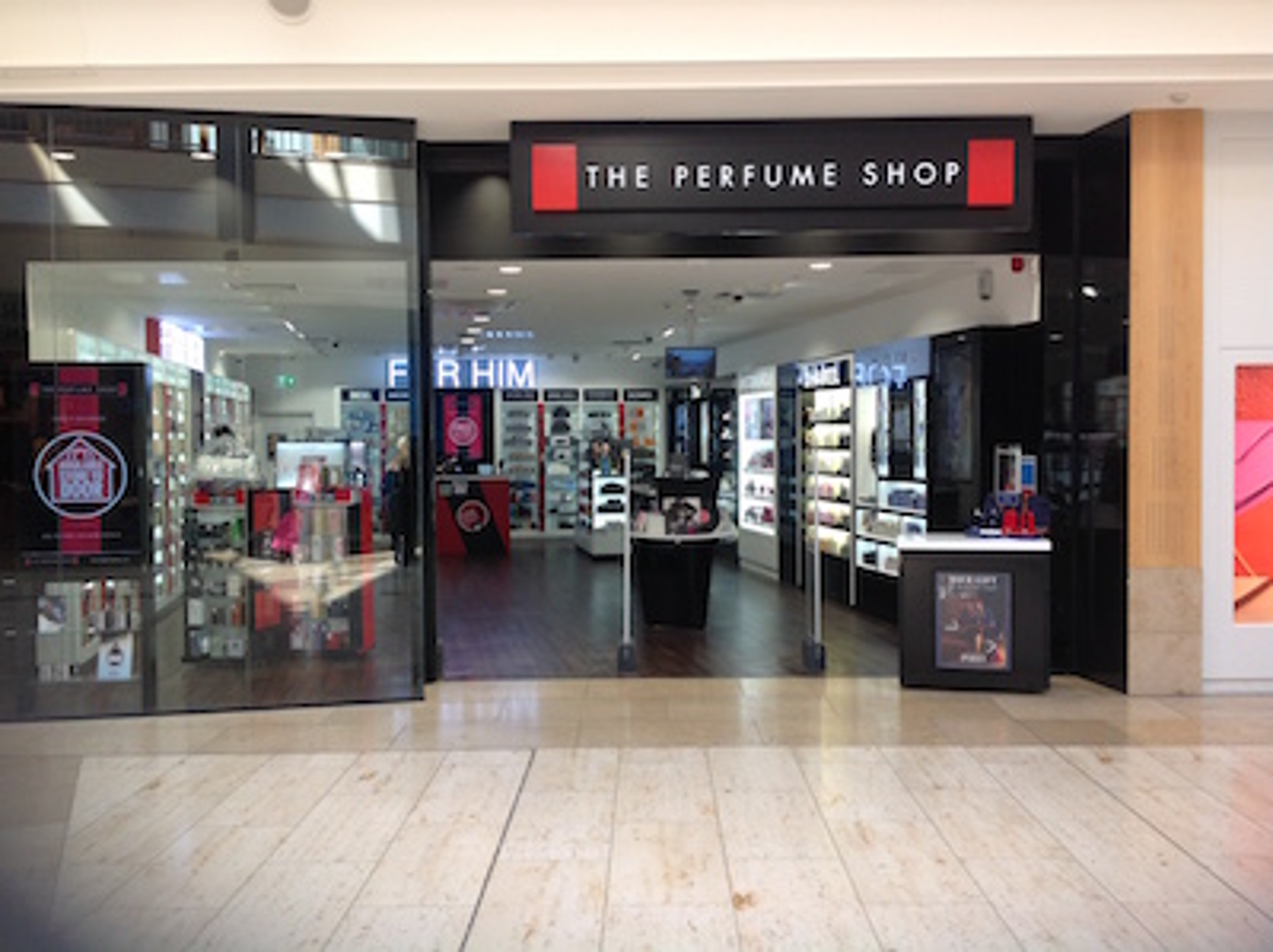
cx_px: 636
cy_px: 476
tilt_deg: -3.4
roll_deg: +0.7
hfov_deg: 52.7
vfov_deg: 40.6
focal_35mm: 35
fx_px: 1286
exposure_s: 1/120
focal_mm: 4.28
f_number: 2.4
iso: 80
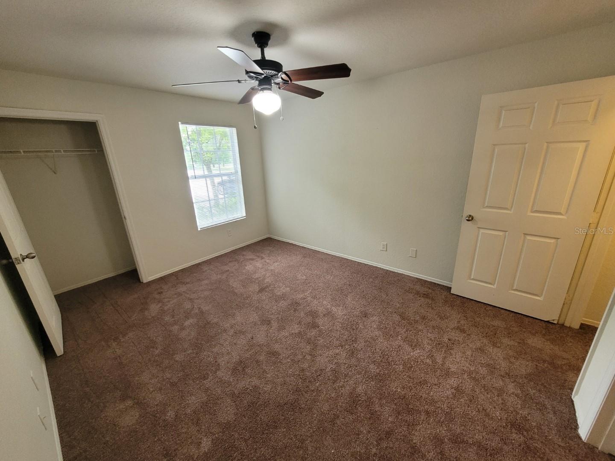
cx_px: 308
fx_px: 231
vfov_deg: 89.9
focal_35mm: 13
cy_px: 230
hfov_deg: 106.2
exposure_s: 1/60
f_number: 2.2
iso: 320
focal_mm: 1.74
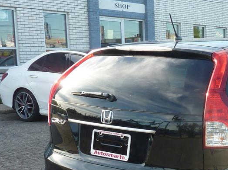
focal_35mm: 61
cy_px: 126
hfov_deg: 29.0
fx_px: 402
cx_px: 244
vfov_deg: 23.8
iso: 80
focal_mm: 4.1
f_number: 4
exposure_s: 1/125
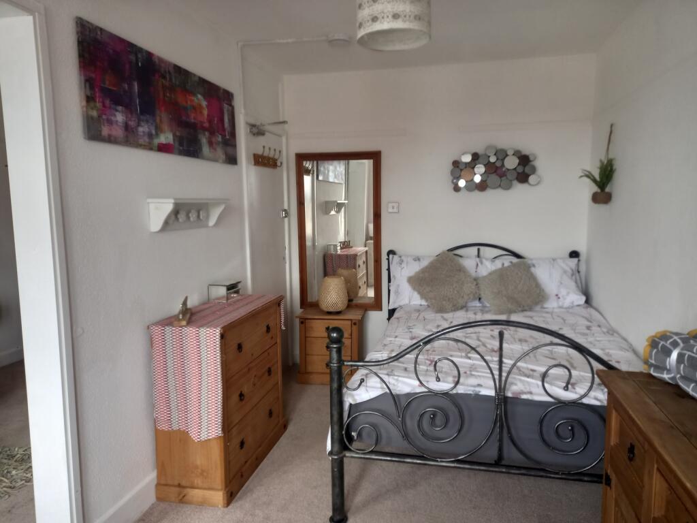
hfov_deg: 69.4
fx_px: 503
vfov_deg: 54.9
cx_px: 348
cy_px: 262
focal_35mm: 25
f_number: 2
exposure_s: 1/50
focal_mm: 4.6
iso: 80
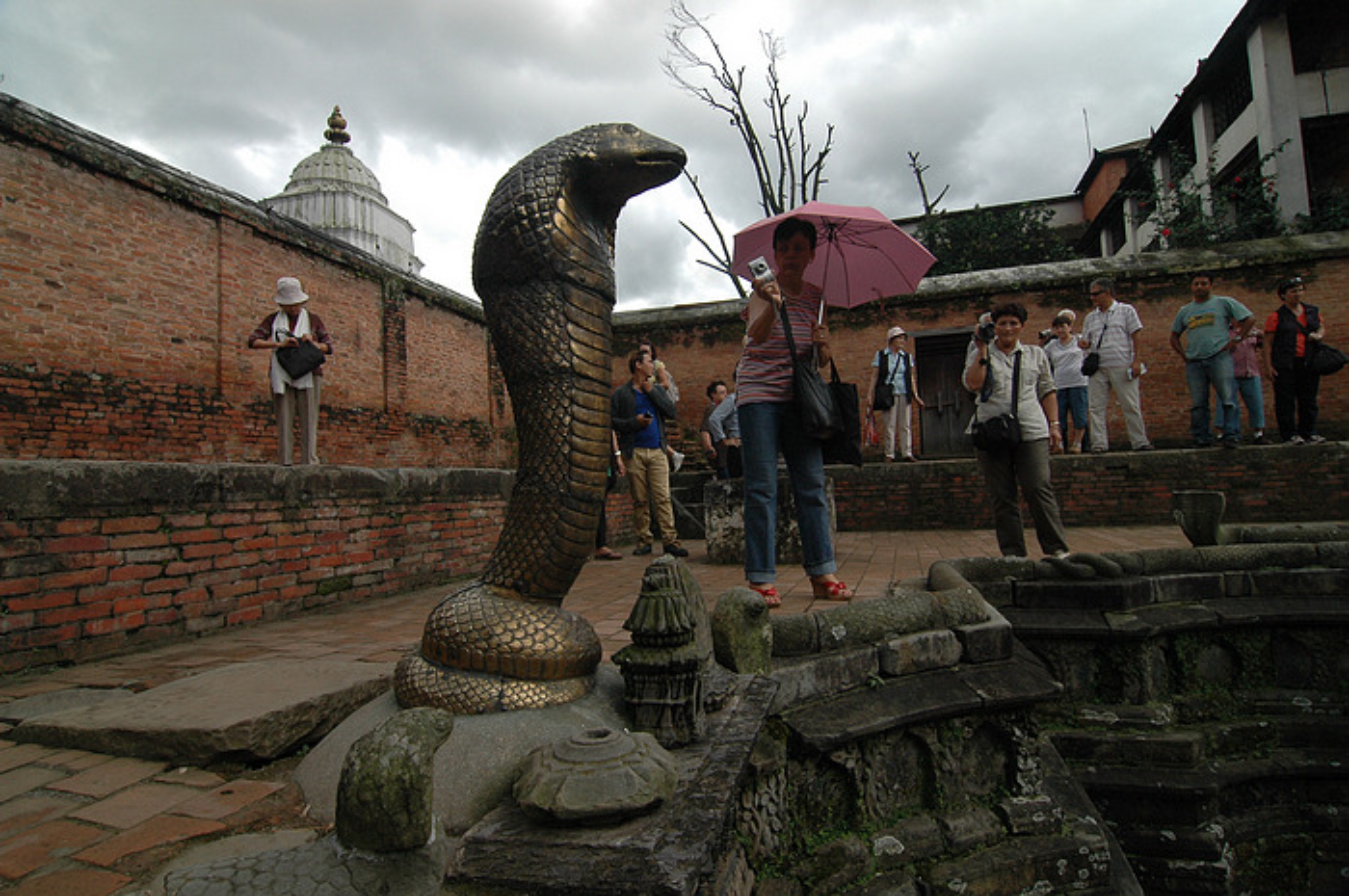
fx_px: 674
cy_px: 448
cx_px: 674
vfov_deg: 67.3
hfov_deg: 90.1
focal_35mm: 18
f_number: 8
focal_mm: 12
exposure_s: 1/100
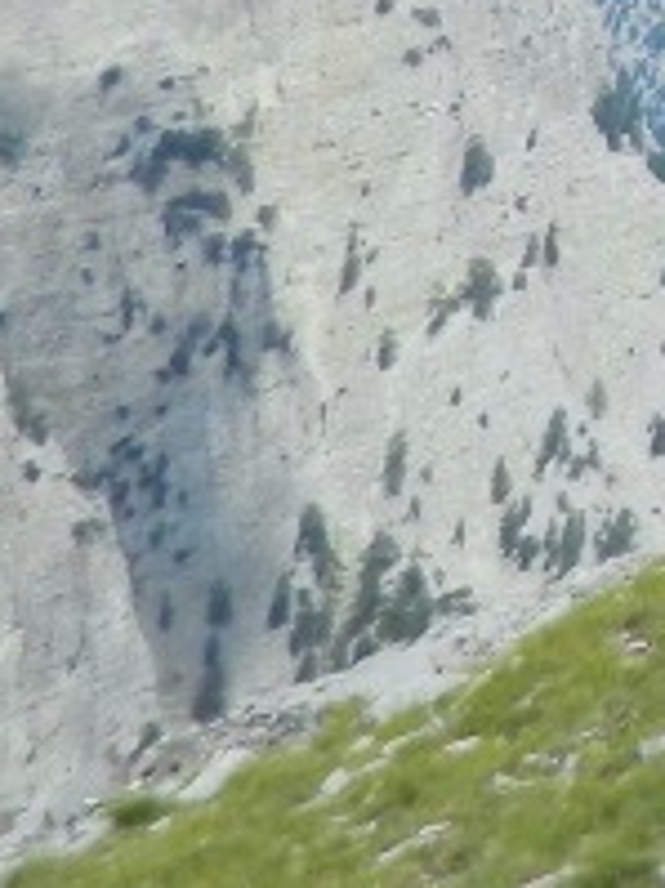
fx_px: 4692
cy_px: -805
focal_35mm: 183
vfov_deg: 10.1
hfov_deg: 6.8
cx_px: 2435
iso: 80
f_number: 9.1
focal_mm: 5.6
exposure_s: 1/125
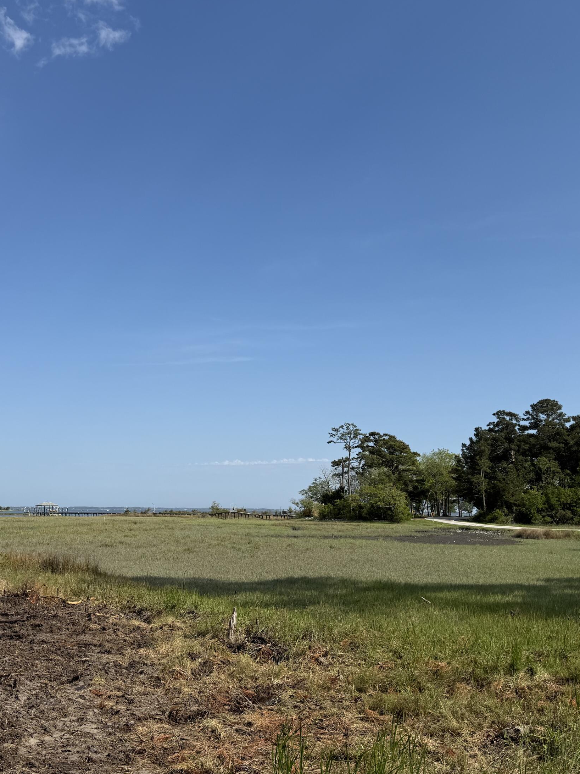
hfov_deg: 42.7
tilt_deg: +9.6
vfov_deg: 55.4
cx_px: 224
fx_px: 737
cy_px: 391
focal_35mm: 33
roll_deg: -0.9
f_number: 1.78
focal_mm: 6.76
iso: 80
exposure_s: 1/6173
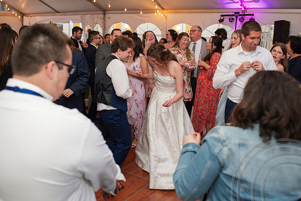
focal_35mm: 36
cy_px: 100
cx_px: 150
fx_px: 303
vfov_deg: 36.6
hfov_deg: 52.8
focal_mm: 35
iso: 800
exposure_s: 1/200
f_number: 3.2
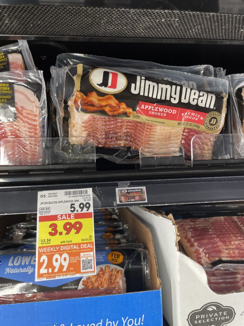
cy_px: 163
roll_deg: +2.6
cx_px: 122
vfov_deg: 67.3
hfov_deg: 53.1
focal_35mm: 26
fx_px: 244
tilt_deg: +1.5
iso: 64
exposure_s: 1/60
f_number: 1.6
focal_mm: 4.2
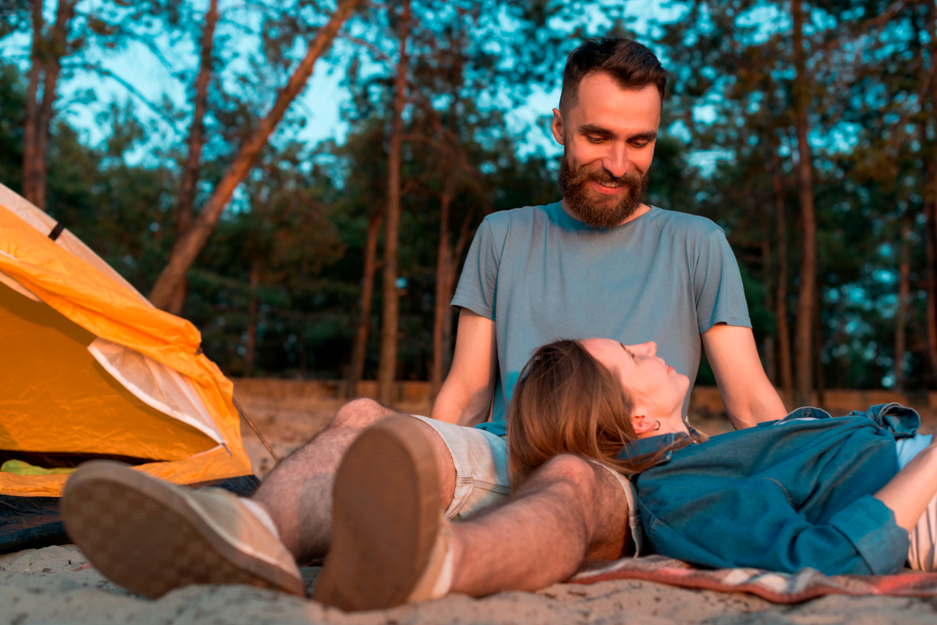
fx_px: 1302
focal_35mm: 50
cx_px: 468
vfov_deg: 27.0
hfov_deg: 39.6
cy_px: 312
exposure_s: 1/320
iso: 200
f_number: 3.5
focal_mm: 50
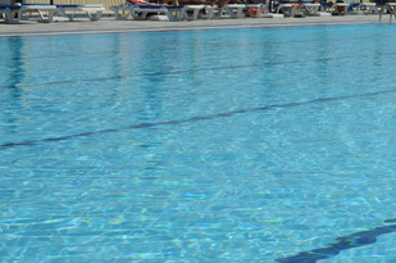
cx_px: 492
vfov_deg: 13.2
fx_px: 1109
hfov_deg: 19.0
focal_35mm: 101
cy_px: -25
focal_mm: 26
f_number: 18
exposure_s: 1/250
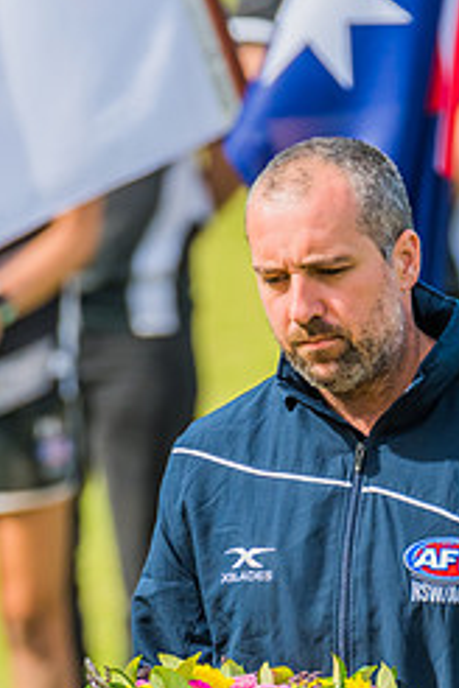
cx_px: 227
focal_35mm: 1084
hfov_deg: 1.3
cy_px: 505
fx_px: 20730
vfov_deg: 1.9
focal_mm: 460
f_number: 6.3
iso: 640
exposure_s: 1/1250
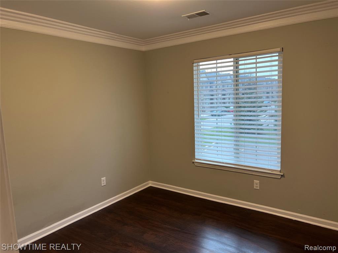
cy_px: 126
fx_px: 254
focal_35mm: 26
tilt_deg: -6.7
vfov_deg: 53.1
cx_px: 169
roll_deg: +2.7
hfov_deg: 67.3
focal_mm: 5.7
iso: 64
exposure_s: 1/60
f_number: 1.5
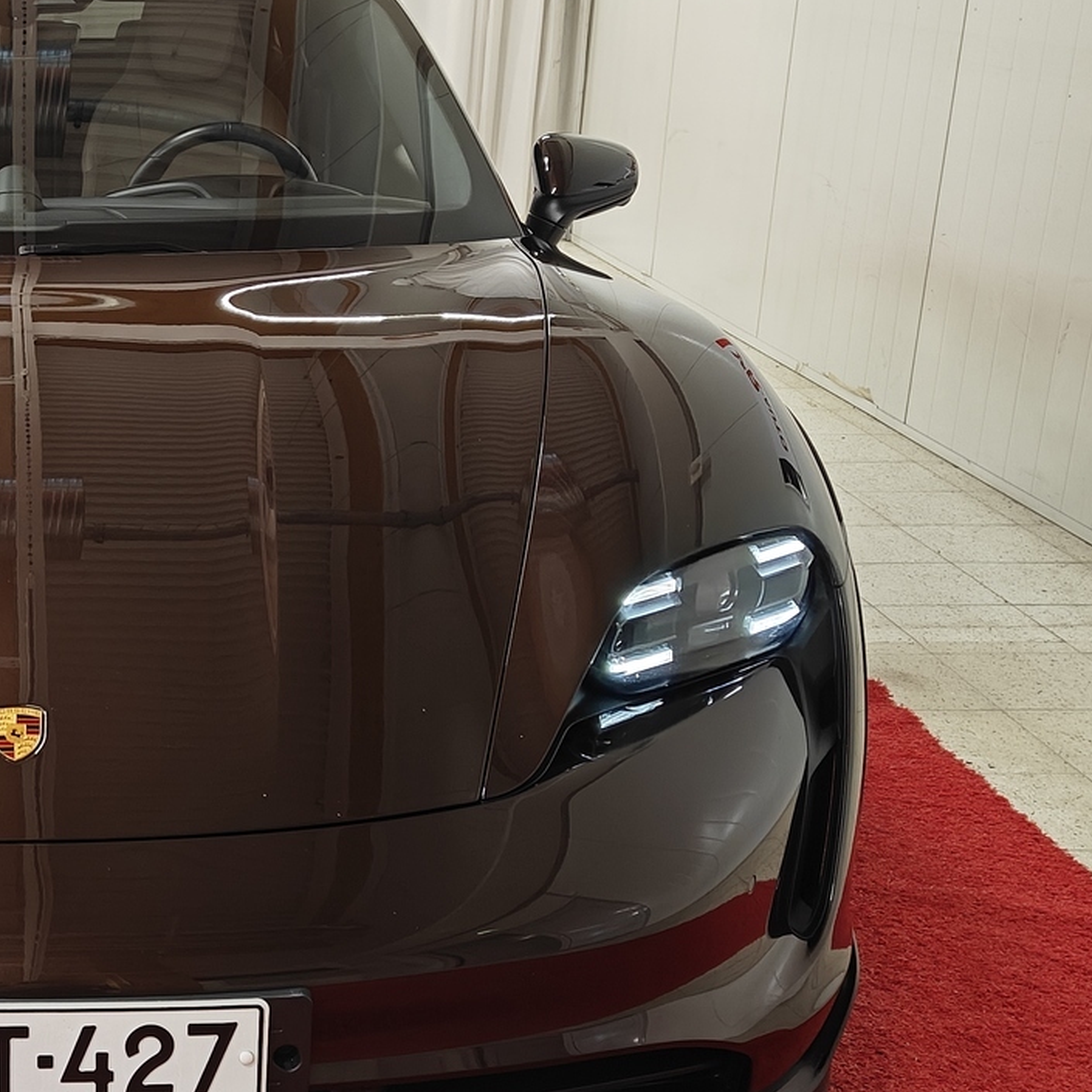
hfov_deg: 28.8
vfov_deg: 30.5
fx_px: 1999
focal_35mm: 56
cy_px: 643
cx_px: 25
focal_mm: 5.59
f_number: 1.8
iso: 80
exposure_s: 1/50
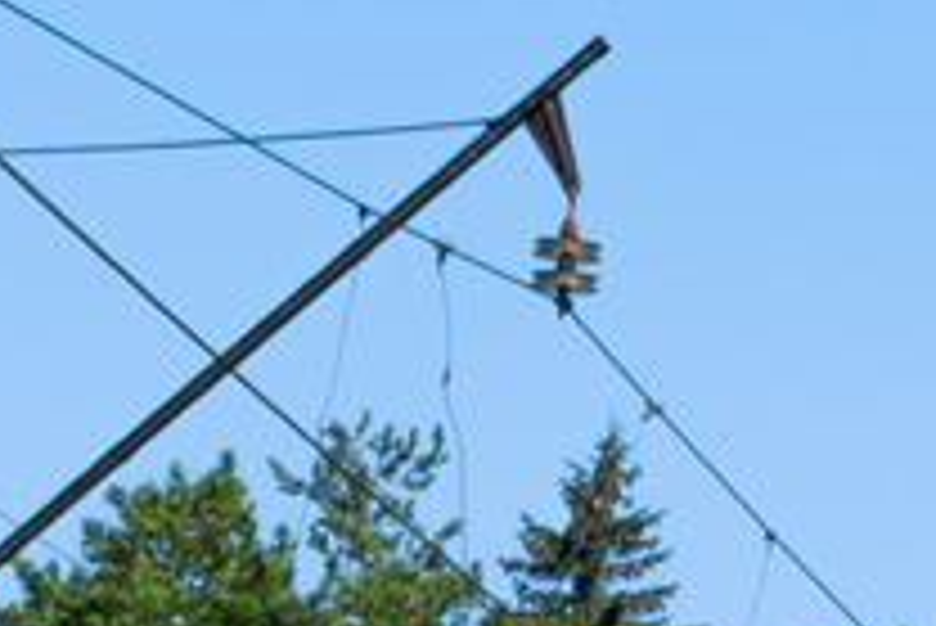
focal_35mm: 323
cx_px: 788
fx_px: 8404
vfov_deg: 4.2
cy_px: 1416
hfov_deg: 6.4
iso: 100
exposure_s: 1/250
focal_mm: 32
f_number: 8
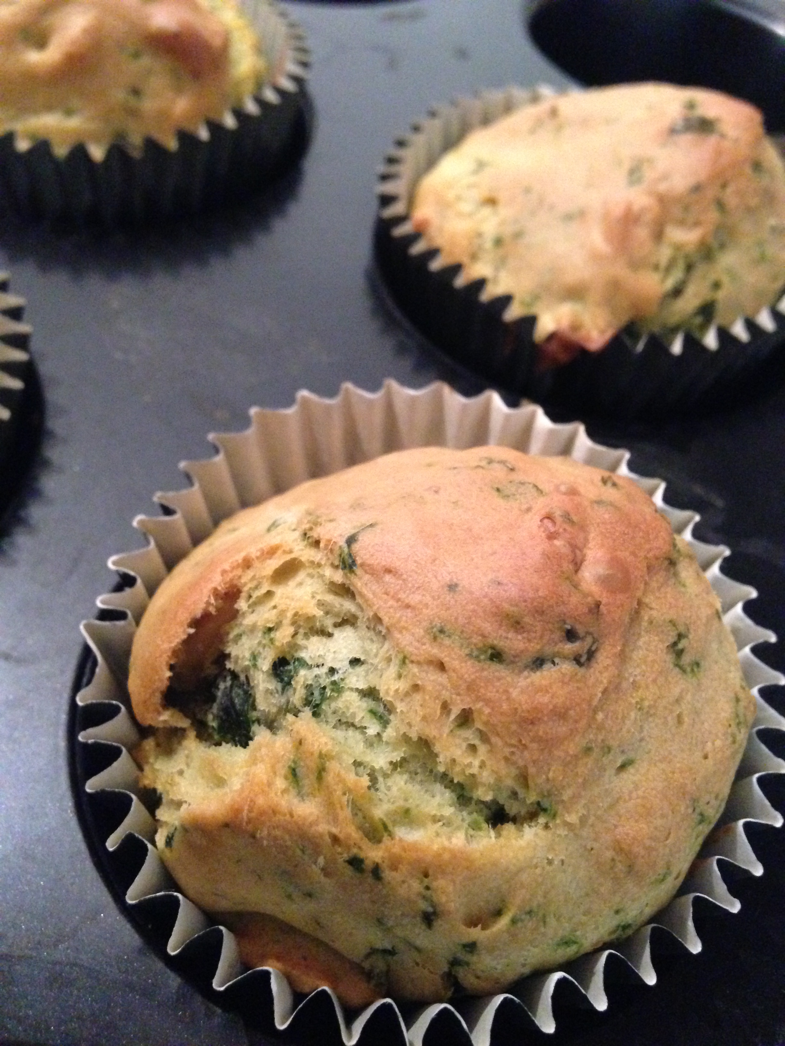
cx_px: 392
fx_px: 998
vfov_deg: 55.4
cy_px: 523
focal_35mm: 33
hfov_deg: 42.9
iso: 800
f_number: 2.4
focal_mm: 4.12
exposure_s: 1/15
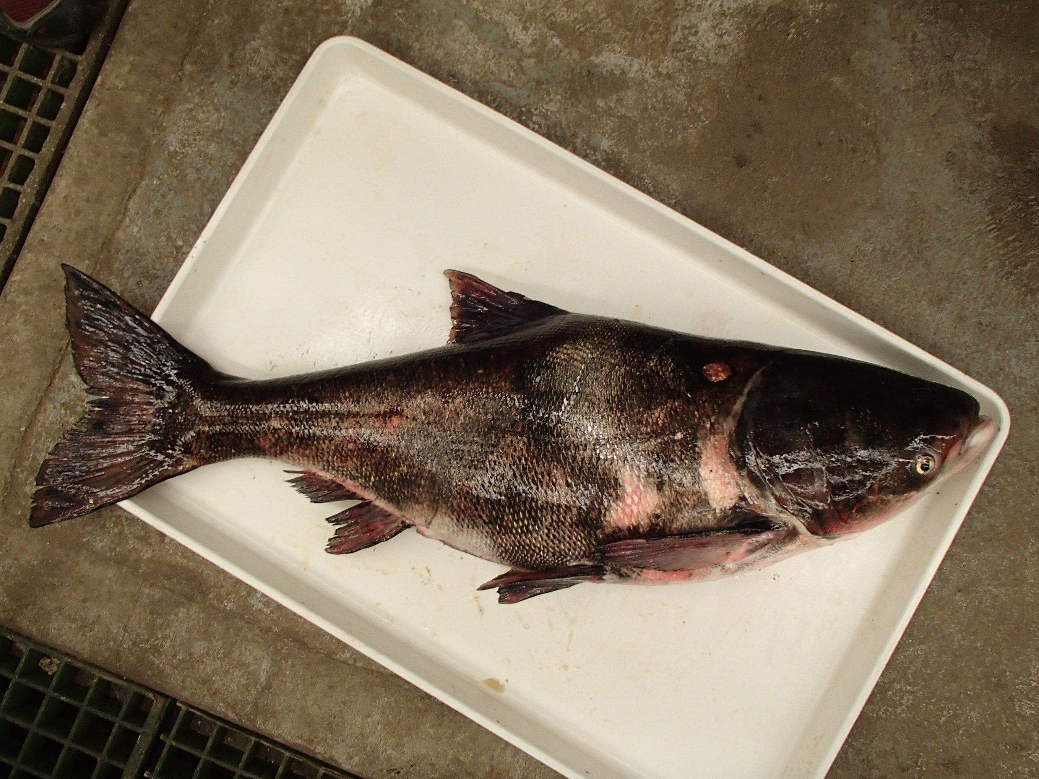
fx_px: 840
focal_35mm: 28
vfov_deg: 49.7
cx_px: 520
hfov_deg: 63.4
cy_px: 390
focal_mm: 5
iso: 200
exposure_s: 1/30
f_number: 3.9
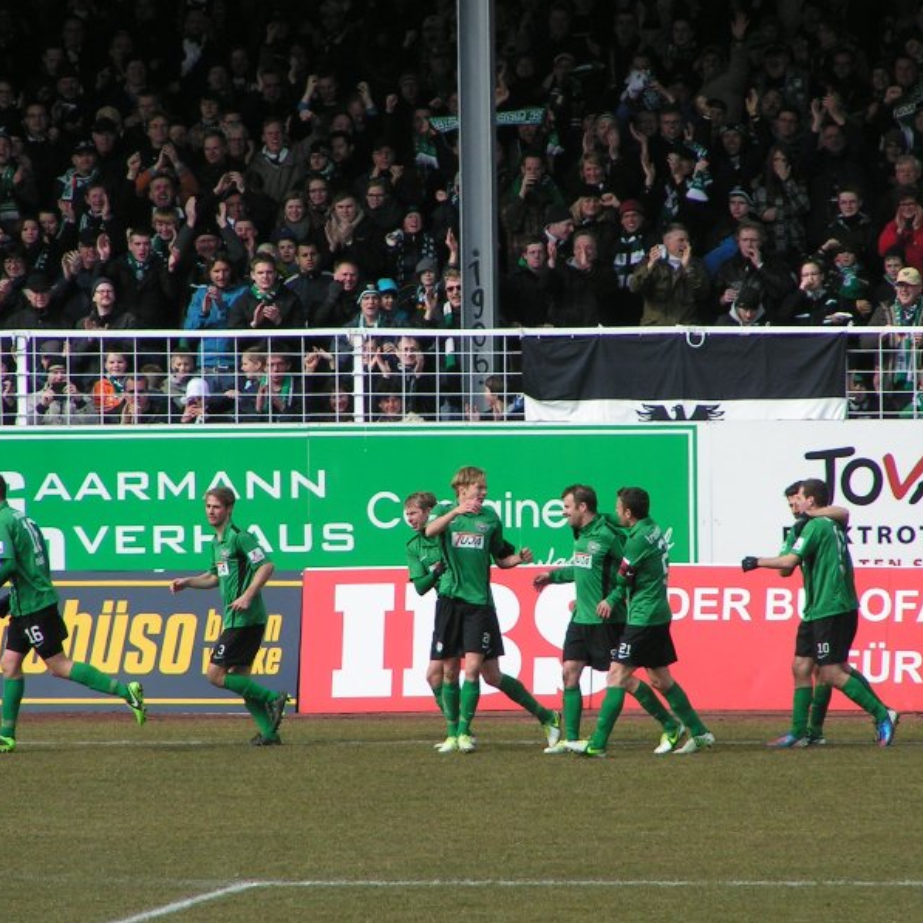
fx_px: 13575
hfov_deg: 3.9
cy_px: 461
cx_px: 465
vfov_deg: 3.9
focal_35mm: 450
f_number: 4.5
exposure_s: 1/640
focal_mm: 58
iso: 50
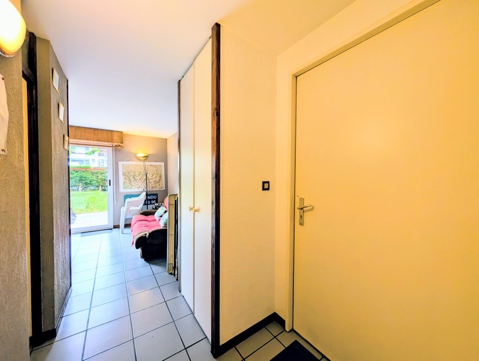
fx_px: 166
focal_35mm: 12
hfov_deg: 110.5
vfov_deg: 94.6
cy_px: 180
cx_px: 240
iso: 72
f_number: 1.7
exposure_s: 1/126
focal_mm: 2.02
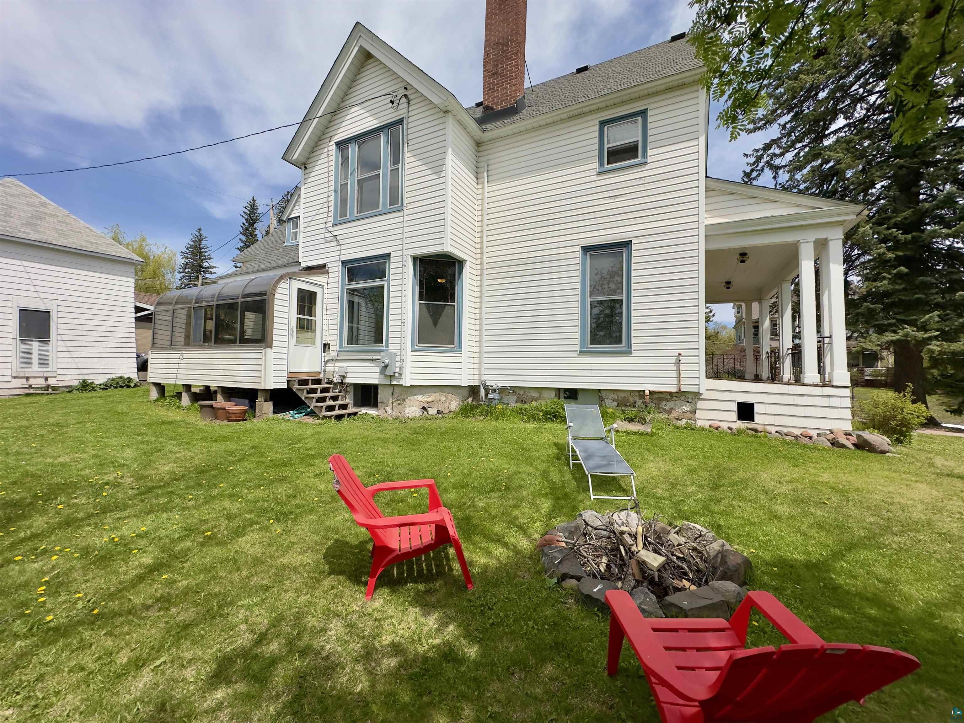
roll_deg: -0.6
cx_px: 482
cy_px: 362
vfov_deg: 85.7
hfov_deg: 102.1
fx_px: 390
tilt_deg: +1.9
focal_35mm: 14
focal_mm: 2.22
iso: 50
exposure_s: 1/3610
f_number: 2.2
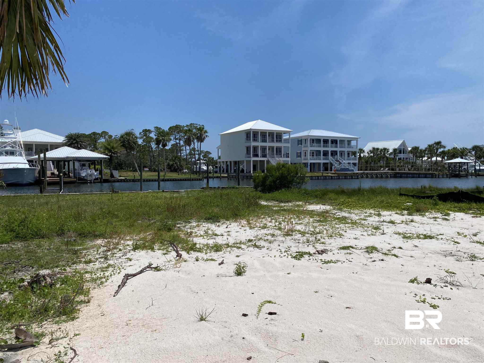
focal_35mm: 26
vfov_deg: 53.1
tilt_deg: -2.9
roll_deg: +0.5
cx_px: 242
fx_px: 364
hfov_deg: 67.3
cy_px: 182
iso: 32
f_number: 1.8
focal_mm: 4.25
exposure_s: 1/7194
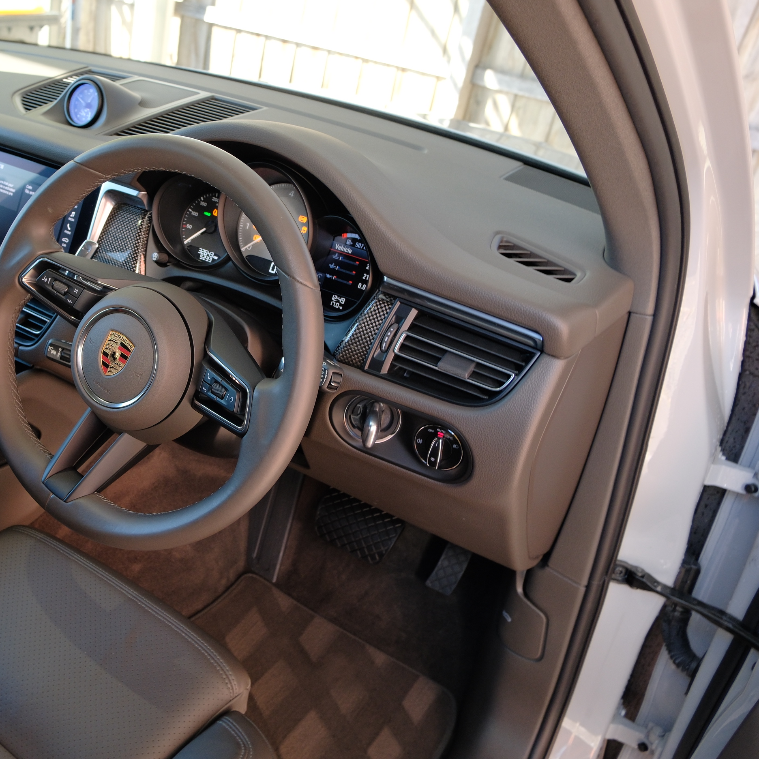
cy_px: 352
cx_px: 176
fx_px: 843
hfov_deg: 46.4
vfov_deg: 48.4
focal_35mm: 34
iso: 500
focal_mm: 16.1
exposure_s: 1/58
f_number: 4.5
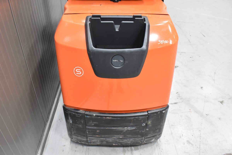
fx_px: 193
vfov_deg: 43.6
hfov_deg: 61.9
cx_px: 116
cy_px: 78
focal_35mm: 30
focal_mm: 20
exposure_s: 1/30
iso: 1600
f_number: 5
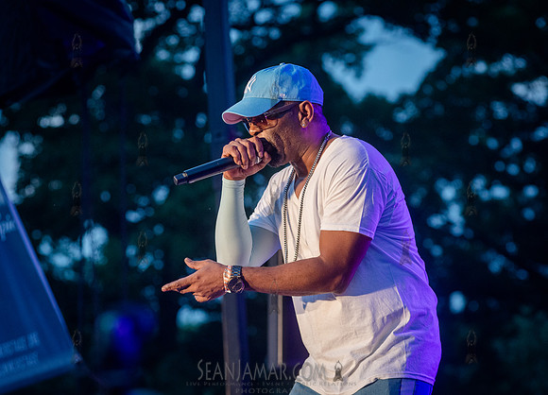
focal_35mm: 150
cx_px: 312
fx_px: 2343
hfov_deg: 13.3
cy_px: 203
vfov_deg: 9.6
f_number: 4.5
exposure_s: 1/400
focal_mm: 135
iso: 2000
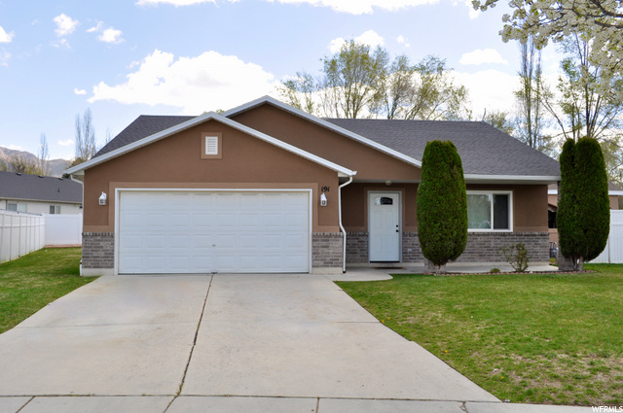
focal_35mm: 30
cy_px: 206
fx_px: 519
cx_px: 312
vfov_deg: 43.5
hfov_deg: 62.0
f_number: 11
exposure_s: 1/200
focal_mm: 20
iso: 200
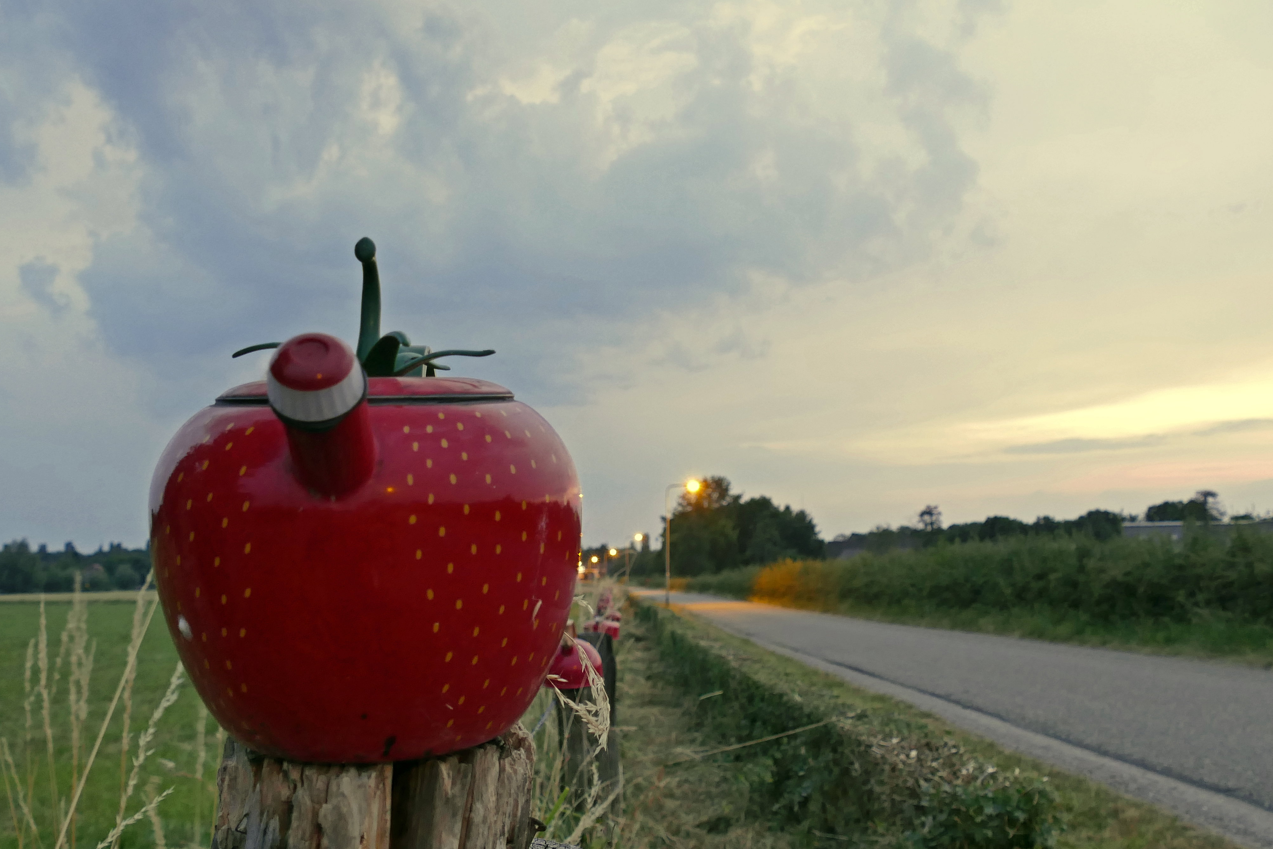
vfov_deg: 38.7
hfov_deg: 55.8
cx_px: 608
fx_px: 1202
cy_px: 517
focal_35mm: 34
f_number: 2.8
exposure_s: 1/3.2
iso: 400
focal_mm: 9.12
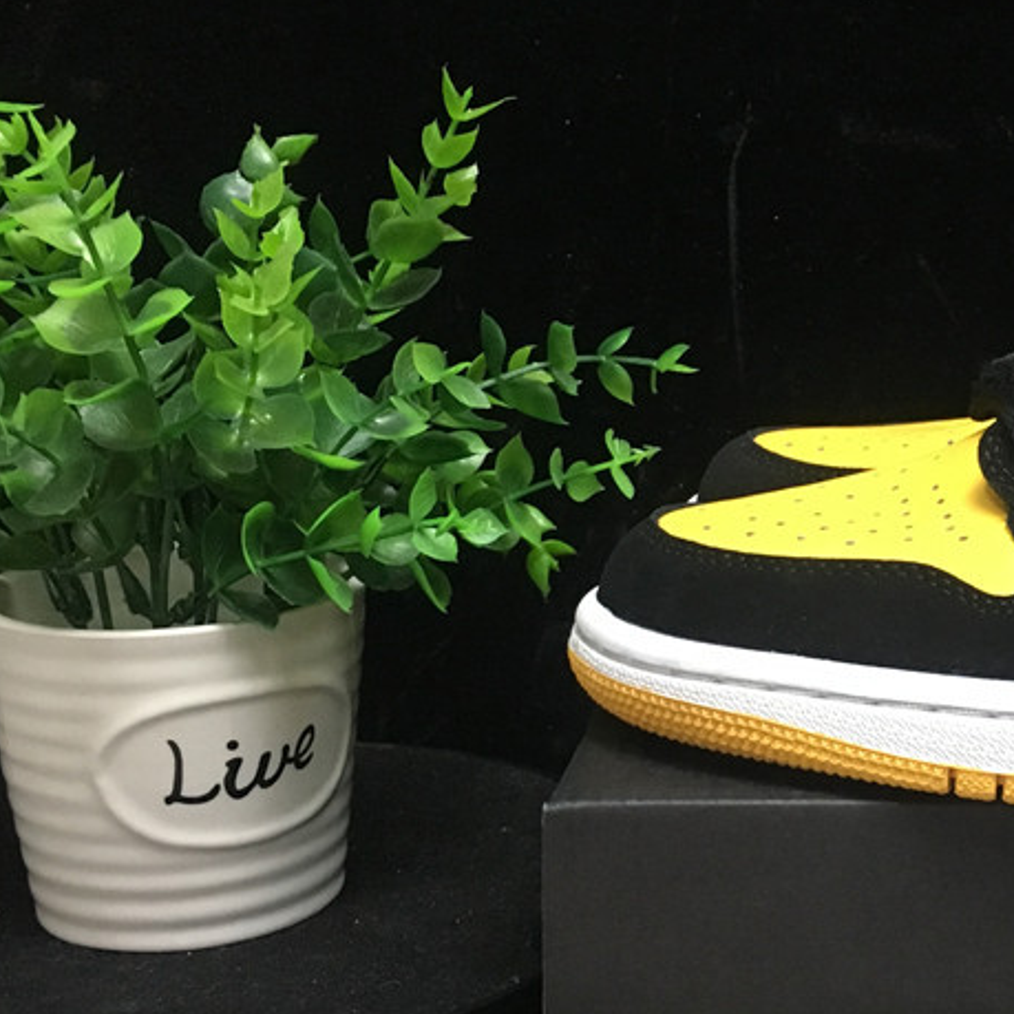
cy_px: 541
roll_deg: -1.7
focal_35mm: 67
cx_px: 1018
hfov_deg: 24.5
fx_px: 2220
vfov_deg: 25.7
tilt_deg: -11.3
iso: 250
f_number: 2.2
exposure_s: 1/33
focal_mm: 4.15
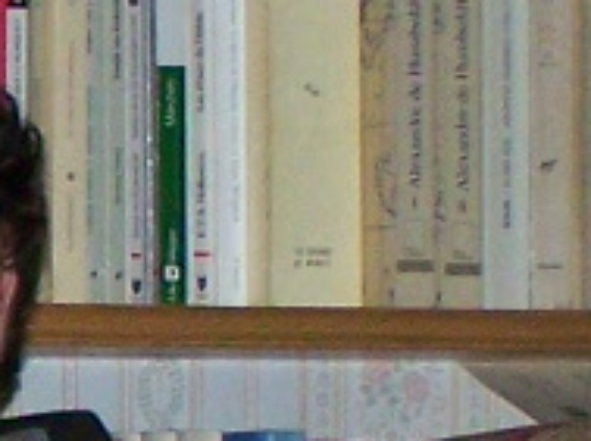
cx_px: -1044
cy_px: 929
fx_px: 10139
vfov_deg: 2.5
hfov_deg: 3.3
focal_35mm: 595
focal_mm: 12.4
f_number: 3.2
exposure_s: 1/80
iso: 160
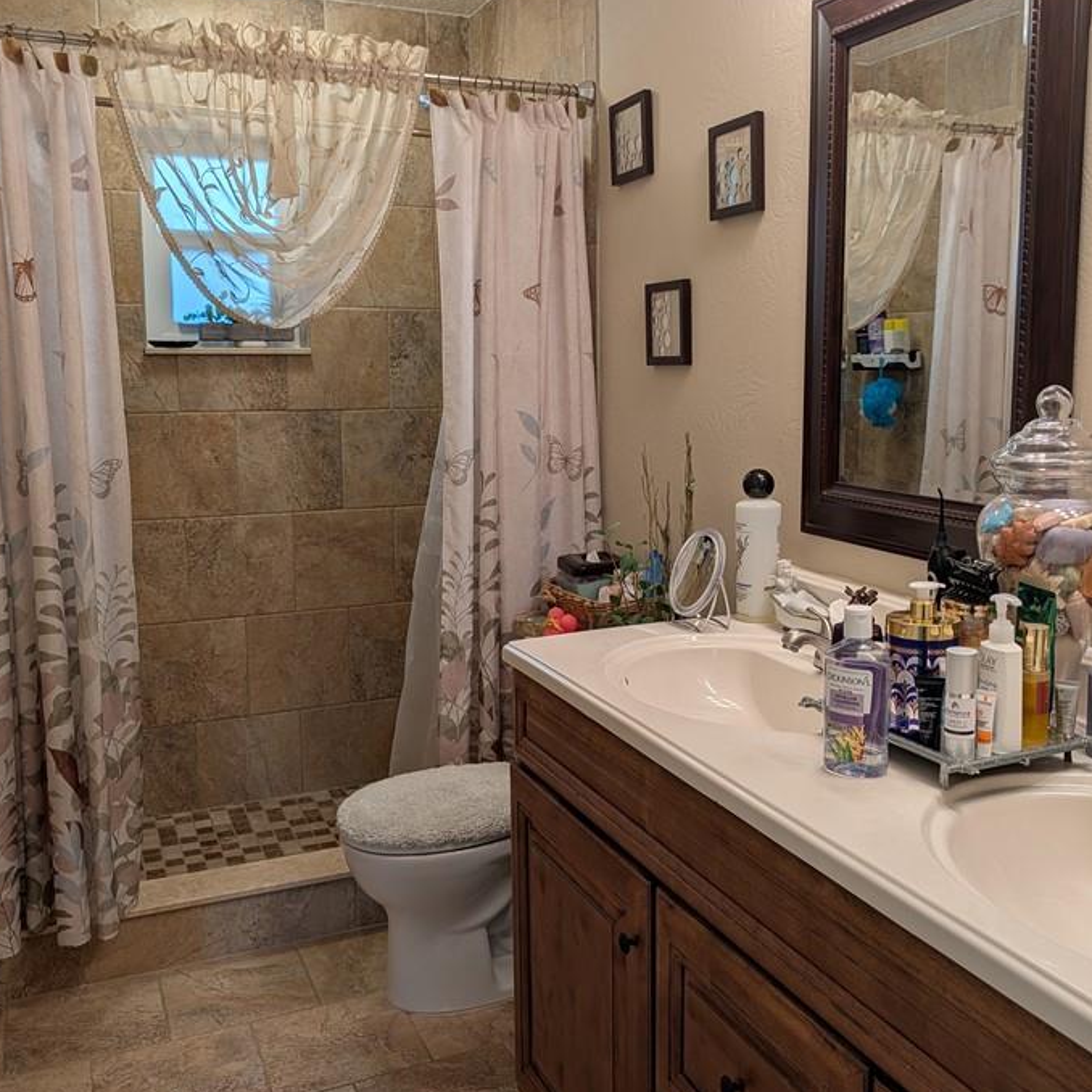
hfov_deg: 51.0
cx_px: 618
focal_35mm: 32
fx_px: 1142
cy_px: 520
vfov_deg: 51.1
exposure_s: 1/153
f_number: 1.68
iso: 17
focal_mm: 6.9
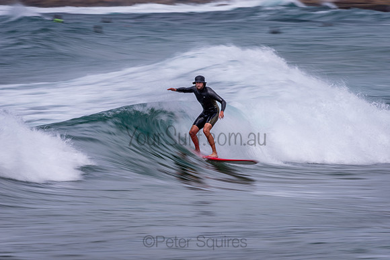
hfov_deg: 4.1
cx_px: 195
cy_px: 130
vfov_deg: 2.8
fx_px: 5418
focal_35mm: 500
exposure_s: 1/20
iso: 64
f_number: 18
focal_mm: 500
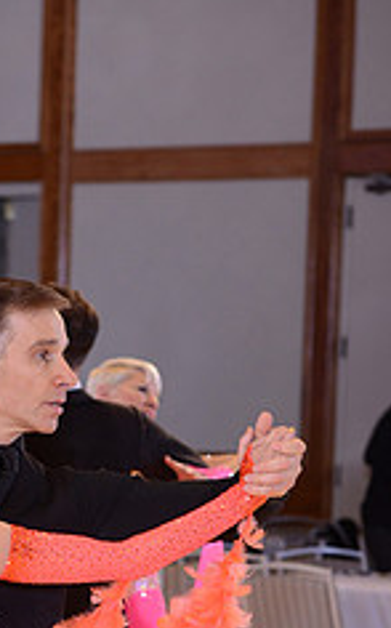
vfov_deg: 8.1
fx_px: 4375
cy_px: 764
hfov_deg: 5.1
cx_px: -49
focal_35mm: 256
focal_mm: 102
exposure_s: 1/250
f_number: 5
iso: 1000
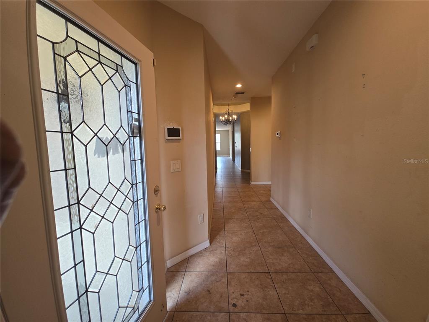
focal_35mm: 13
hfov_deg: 106.2
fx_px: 161
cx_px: 214
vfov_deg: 89.9
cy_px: 161
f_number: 2.2
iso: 100
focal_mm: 2.2
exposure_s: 1/60
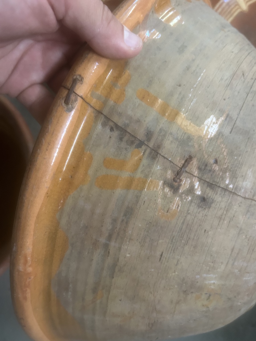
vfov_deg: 67.3
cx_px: 128
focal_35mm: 26
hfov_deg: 53.1
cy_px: 170
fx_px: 256
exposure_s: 1/60
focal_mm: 5.7
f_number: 1.5
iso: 320
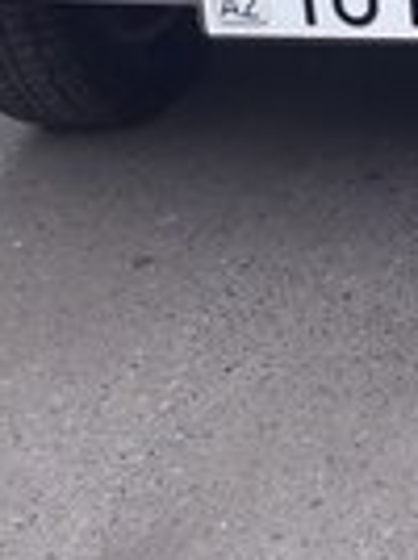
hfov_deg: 14.3
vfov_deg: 17.8
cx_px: 497
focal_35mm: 100
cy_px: -255
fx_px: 1615
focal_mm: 3.6
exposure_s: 1/50
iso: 64
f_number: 1.9
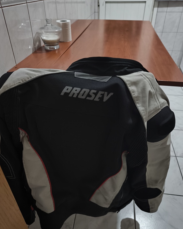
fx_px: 176
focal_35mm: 26
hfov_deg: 54.9
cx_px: 90
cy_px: 122
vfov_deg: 66.0
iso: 800
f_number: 1.9
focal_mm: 6.92
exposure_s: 1/25
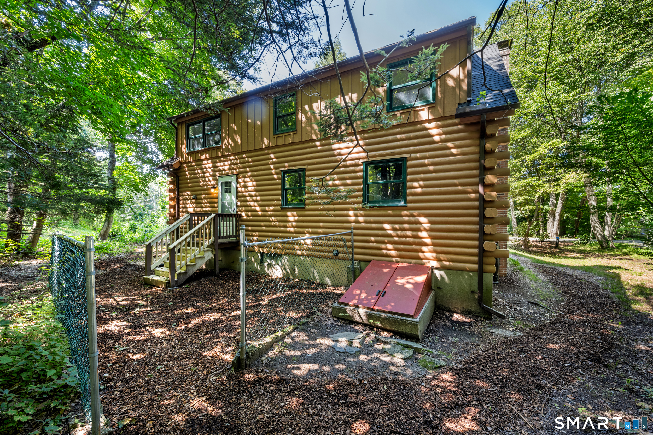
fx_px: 254
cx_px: 326
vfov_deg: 81.2
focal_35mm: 14
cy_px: 218
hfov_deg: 104.3
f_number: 9
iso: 320
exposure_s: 1/4
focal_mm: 14
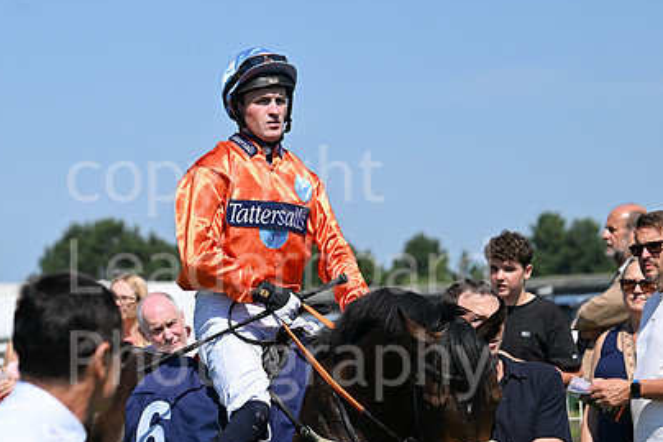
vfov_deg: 7.1
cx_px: 282
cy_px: 282
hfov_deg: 10.6
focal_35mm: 194
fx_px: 3571
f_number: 5.6
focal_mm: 135
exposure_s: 1/3200
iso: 400
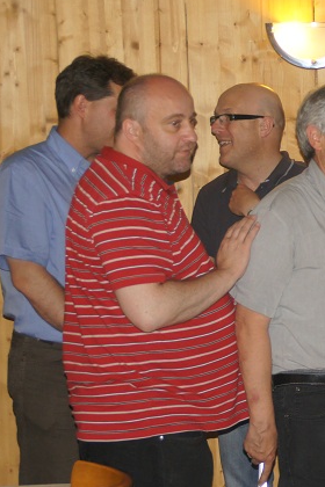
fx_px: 2125
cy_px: 279
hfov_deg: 8.6
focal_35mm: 157
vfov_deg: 13.1
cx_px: 441
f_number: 5
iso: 640
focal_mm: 55
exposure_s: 1/80
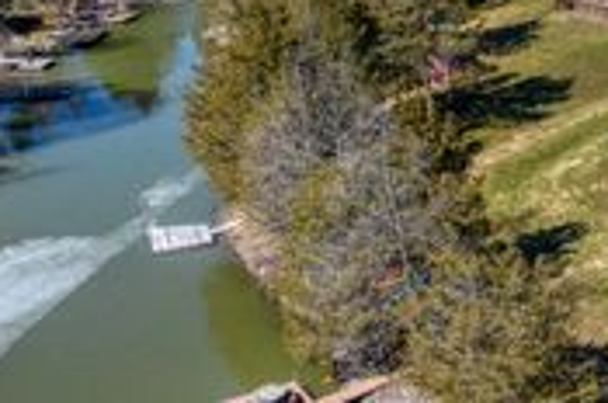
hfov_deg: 30.2
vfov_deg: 21.4
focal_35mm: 63
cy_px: 120
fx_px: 1062
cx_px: 577
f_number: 2.8
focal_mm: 8.38
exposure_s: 1/1600
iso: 310
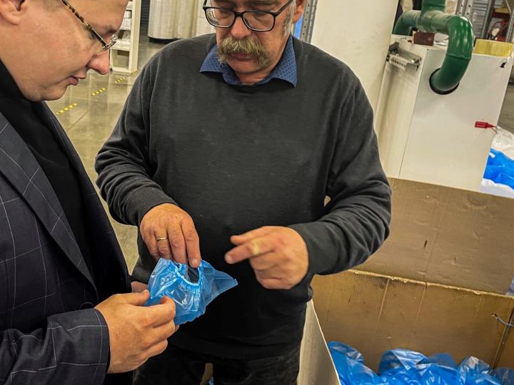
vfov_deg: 38.3
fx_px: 549
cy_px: 133
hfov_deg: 49.6
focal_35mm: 37
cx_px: 188
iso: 125
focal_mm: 4.2
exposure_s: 1/50
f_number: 1.6
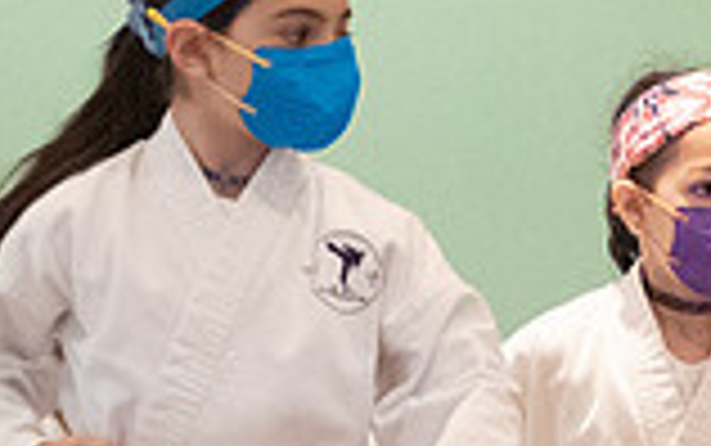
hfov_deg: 4.1
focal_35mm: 509
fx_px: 9870
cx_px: 345
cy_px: 480
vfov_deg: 2.6
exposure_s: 1/500
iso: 3200
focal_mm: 50
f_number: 2
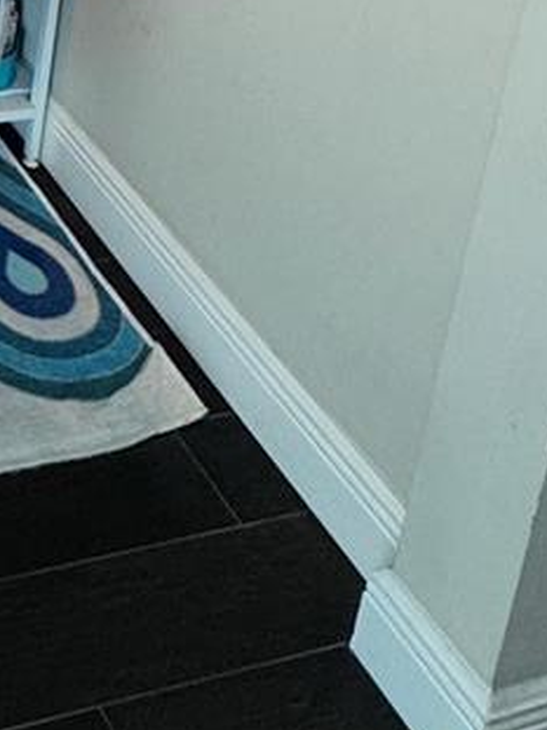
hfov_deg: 21.4
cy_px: -383
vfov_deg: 25.8
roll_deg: -1.0
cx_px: -336
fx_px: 1139
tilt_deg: -12.8
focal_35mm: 54
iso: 160
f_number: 2.2
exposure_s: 1/60
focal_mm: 2.22
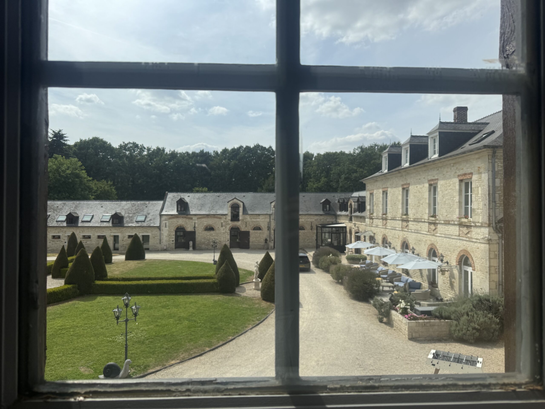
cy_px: 204
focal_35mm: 24
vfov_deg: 56.8
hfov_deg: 71.6
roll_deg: +0.5
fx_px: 378
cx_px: 272
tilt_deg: +1.4
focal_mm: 6.76
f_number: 1.78
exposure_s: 1/5814
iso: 80
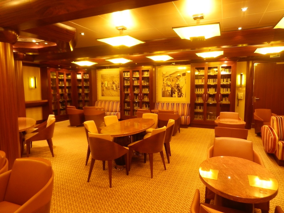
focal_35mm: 24
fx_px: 197
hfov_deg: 71.6
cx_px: 142
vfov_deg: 56.8
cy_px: 106
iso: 200
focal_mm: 4.2
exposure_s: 1/13
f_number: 3
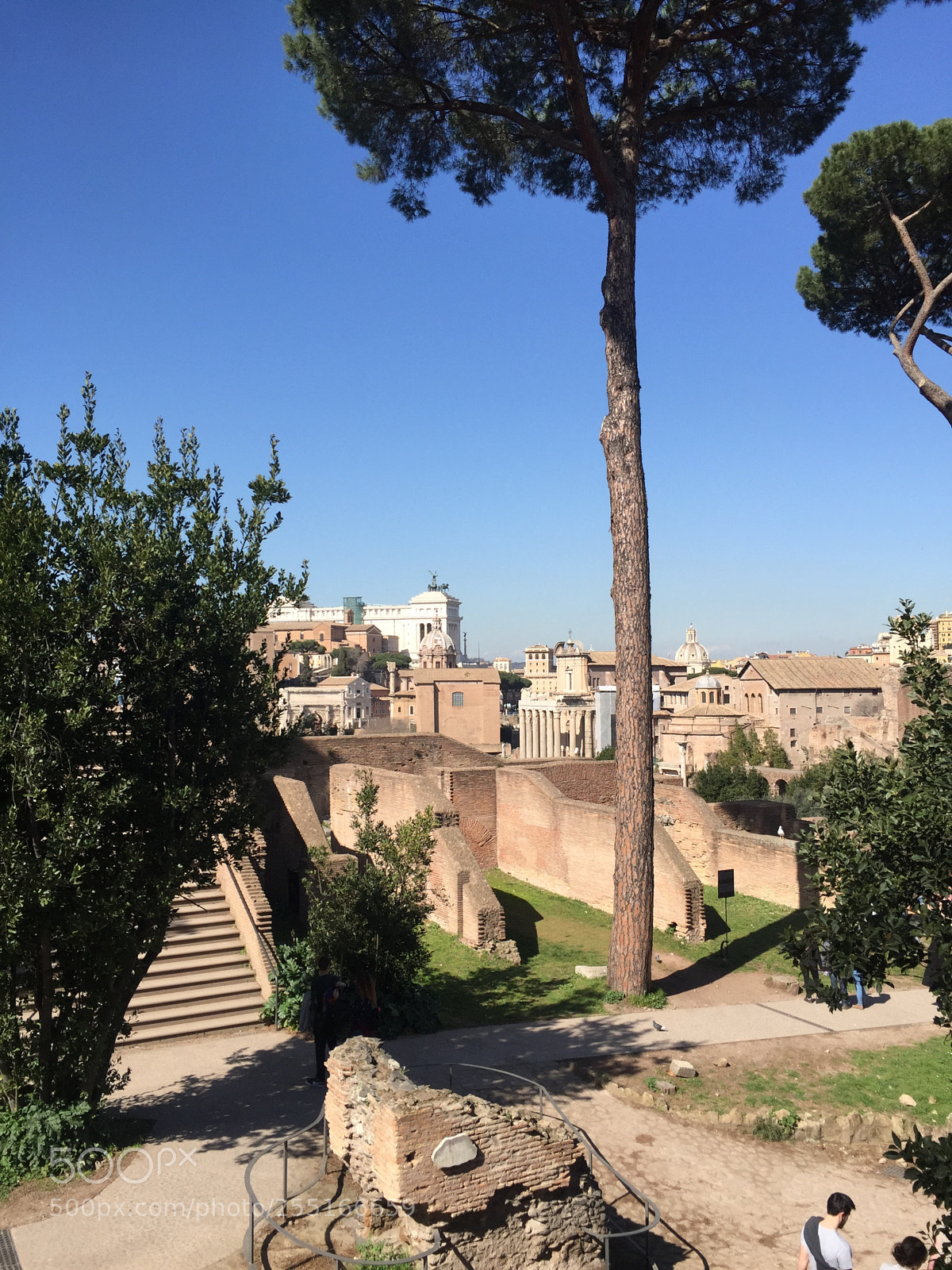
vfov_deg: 61.7
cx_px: 476
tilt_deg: +4.3
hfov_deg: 48.2
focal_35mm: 29
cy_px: 635
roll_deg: +1.8
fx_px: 1063
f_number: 2.2
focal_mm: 4.15
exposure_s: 1/1799
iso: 32
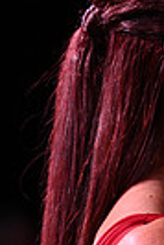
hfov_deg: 1.3
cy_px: 359
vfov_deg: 1.9
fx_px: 7435
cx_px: 217
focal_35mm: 1091
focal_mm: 250
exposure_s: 1/320
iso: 3200
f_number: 5
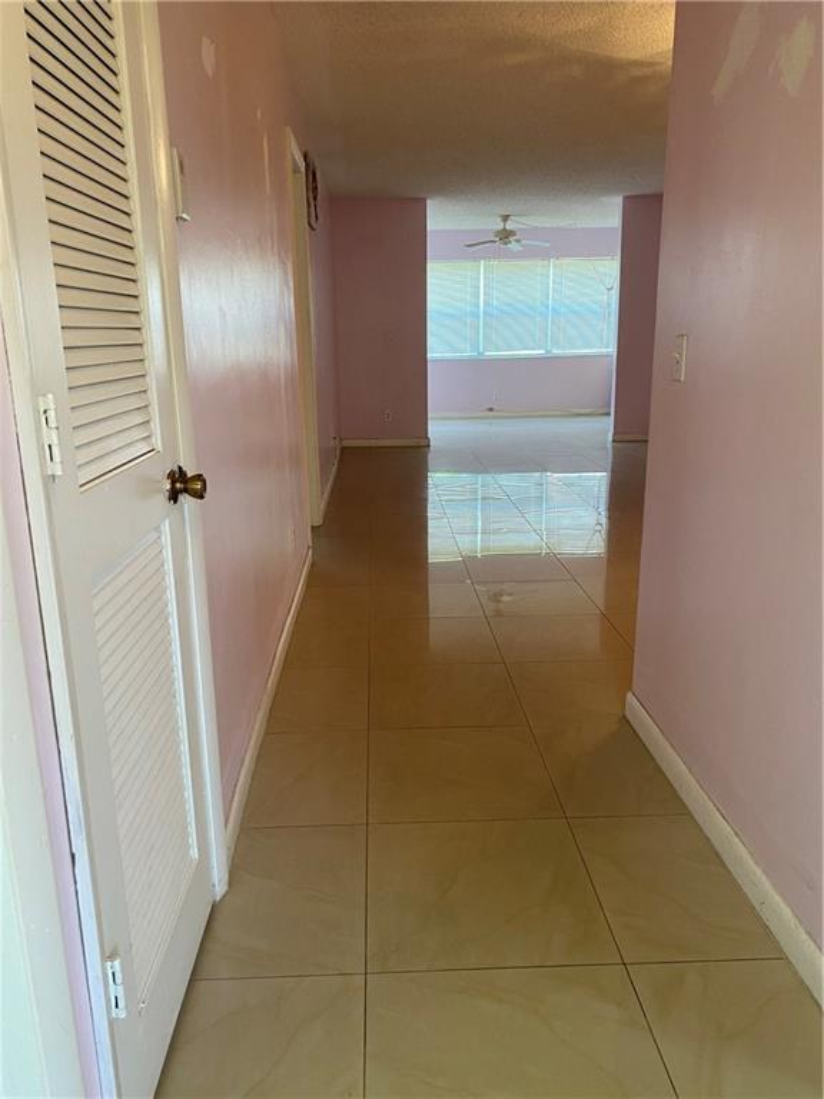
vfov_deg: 67.3
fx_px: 825
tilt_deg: -15.4
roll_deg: +0.7
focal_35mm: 26
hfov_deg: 53.1
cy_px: 550
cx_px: 412
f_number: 1.8
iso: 100
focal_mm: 4.25
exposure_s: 1/60
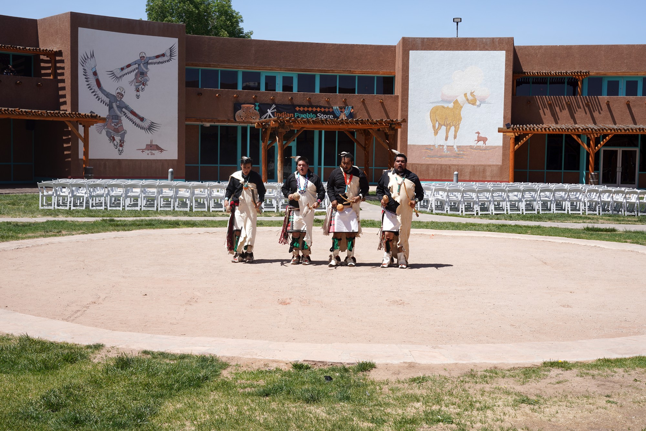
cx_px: 323
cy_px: 216
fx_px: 826
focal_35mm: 46
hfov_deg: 42.7
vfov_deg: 29.3
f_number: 14
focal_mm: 46
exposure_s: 1/100
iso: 100
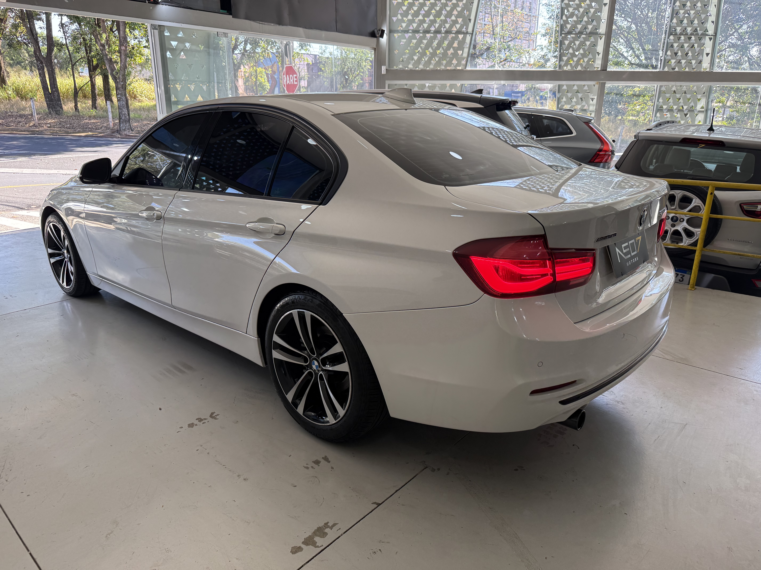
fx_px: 528
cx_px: 380
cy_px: 285
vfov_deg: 56.8
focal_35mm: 24
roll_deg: -1.3
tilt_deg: -18.2
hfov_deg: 71.6
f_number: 1.78
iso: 100
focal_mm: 6.76
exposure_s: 1/237
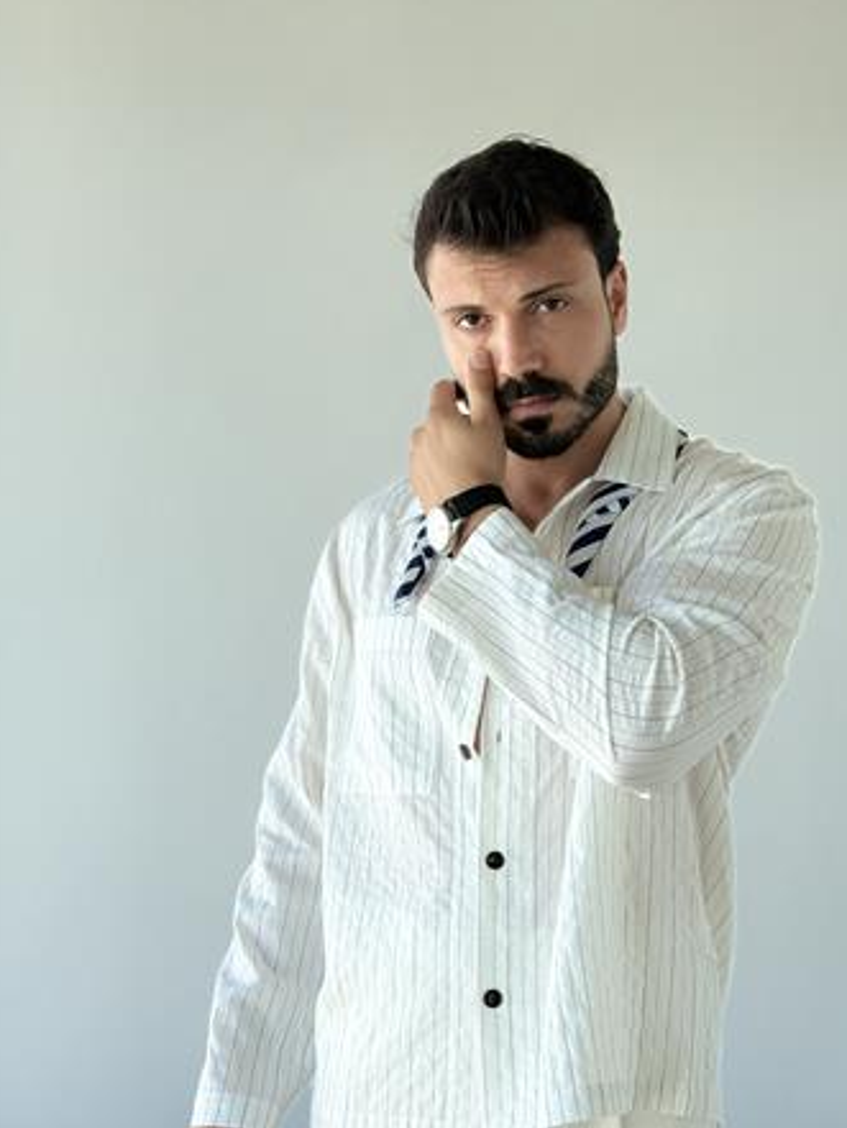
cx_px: 491
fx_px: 1891
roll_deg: +0.0
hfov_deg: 25.2
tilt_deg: +2.3
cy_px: 625
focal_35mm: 58
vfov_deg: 33.2
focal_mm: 6.76
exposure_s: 1/475
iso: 64
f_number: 1.78
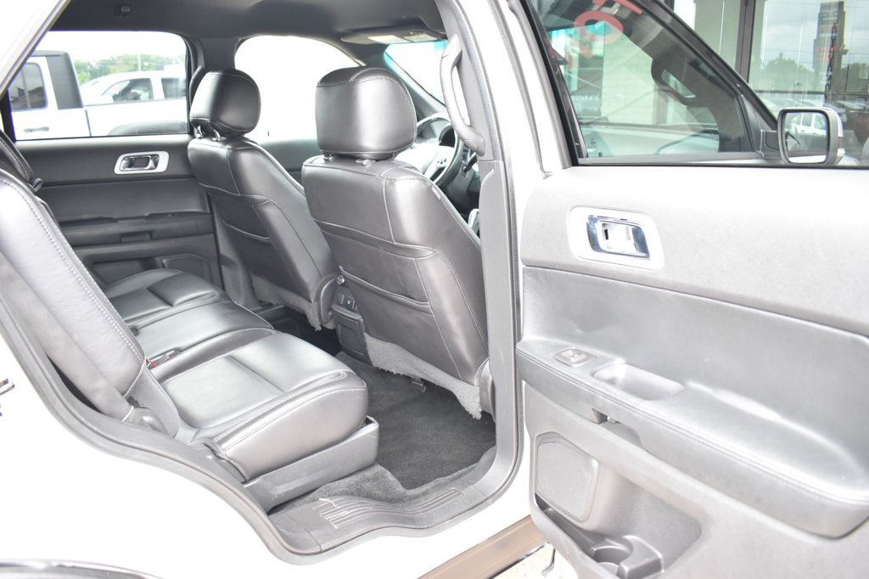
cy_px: 290
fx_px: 652
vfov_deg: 47.9
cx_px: 434
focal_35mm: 27
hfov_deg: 67.4
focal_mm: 18
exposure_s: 1/125
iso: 1250
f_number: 4
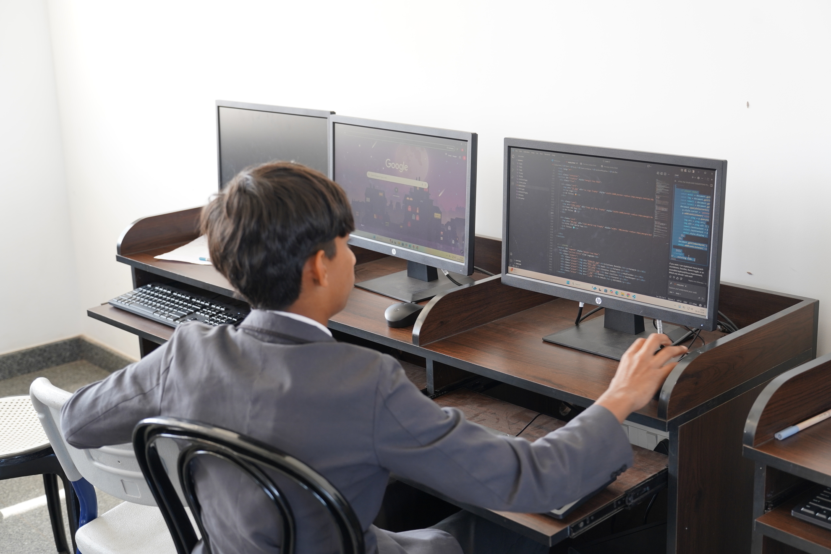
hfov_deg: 41.1
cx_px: 416
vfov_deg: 28.1
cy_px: 277
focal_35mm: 48
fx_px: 1108
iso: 400
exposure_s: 1/60
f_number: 4
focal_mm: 48
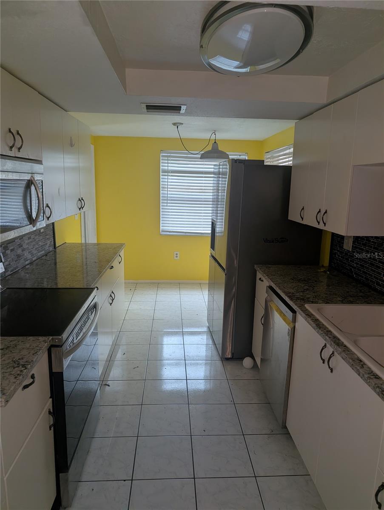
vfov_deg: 71.5
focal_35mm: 24
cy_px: 255
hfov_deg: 56.9
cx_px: 192
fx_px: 354
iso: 856
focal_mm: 6.9
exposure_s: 1/156
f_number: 1.68
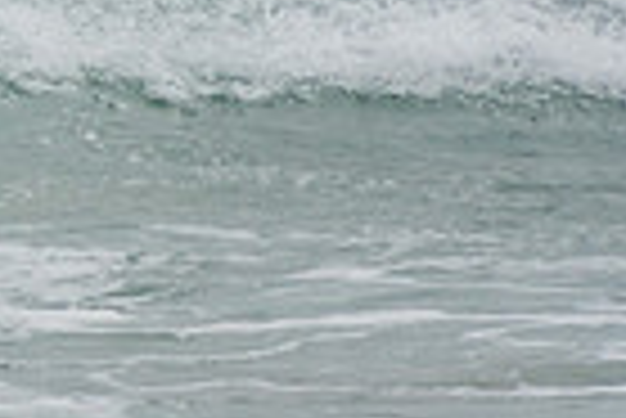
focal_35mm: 2437
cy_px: -353
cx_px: -428
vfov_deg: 0.6
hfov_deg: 0.8
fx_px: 42420
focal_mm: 390
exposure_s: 1/1600
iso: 250
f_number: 5.6
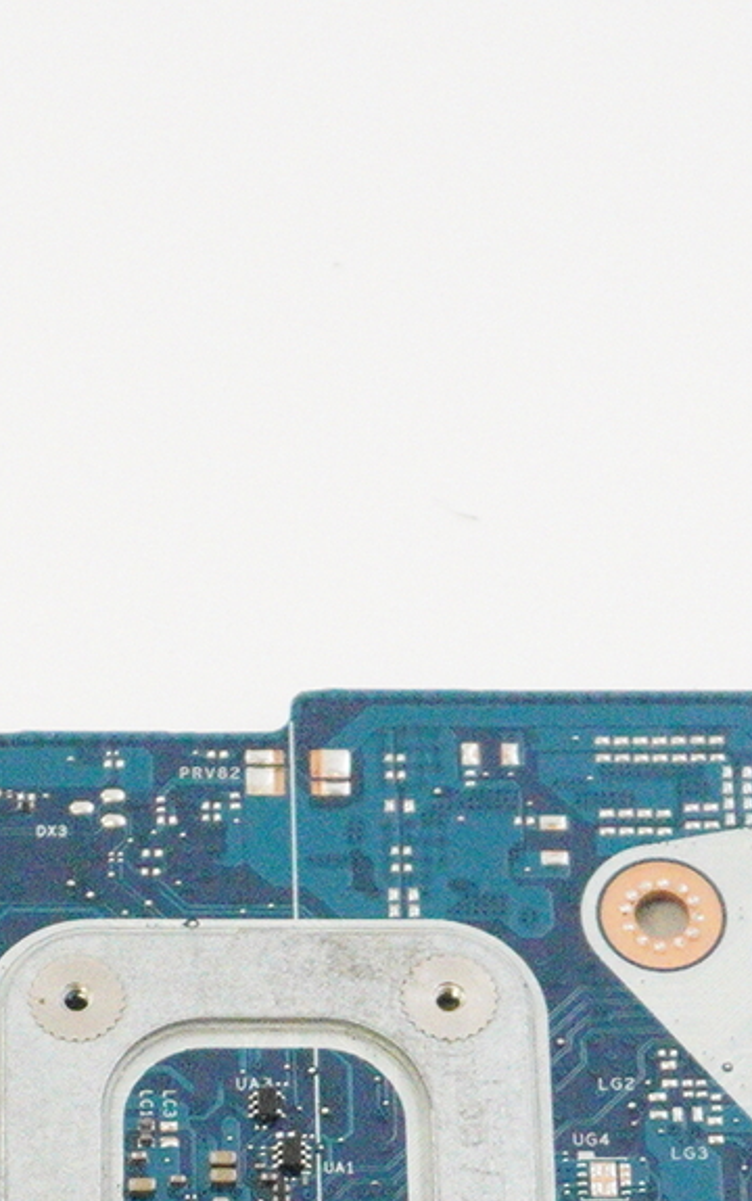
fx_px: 4782
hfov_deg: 8.9
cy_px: 1508
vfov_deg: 13.8
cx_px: -27
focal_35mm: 146
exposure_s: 1/320
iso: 6400
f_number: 5.6
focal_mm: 22
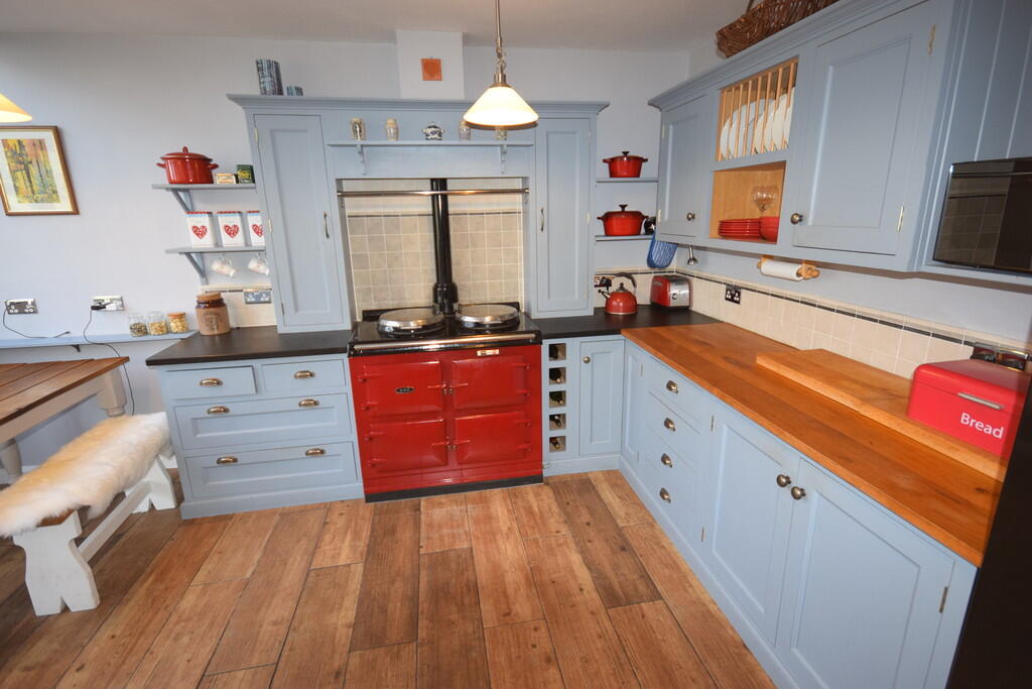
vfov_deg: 69.7
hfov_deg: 92.4
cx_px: 516
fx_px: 495
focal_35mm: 17
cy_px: 344
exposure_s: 1/80
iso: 800
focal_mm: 11.5
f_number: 4.5
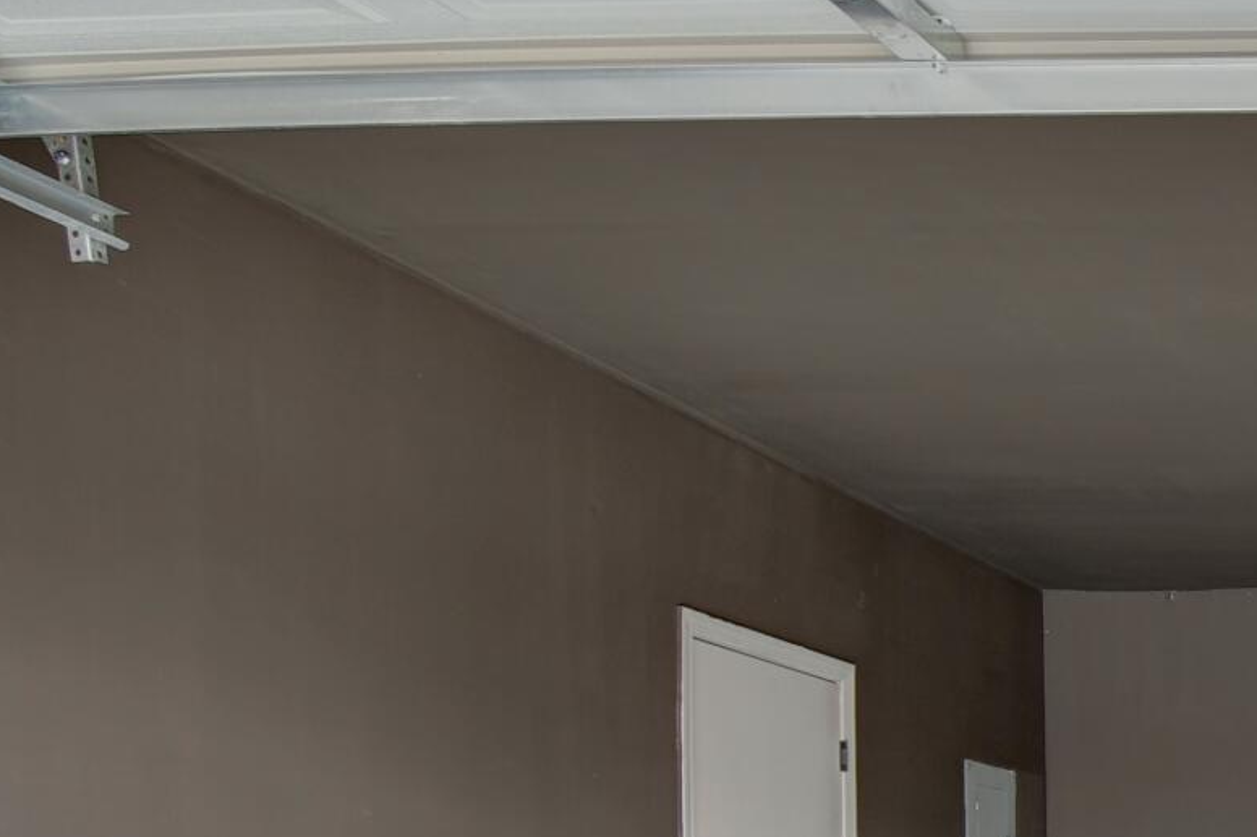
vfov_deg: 21.4
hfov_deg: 25.3
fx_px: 2025
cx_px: 1920
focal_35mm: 58
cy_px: 1056
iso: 100
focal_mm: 10
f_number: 4.5
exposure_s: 1/25
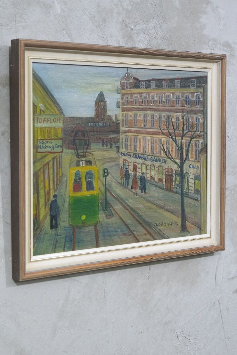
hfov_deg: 19.5
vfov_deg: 28.8
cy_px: 165
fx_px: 691
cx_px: 119
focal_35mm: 70
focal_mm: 41.1
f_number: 4
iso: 2500
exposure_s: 1/58
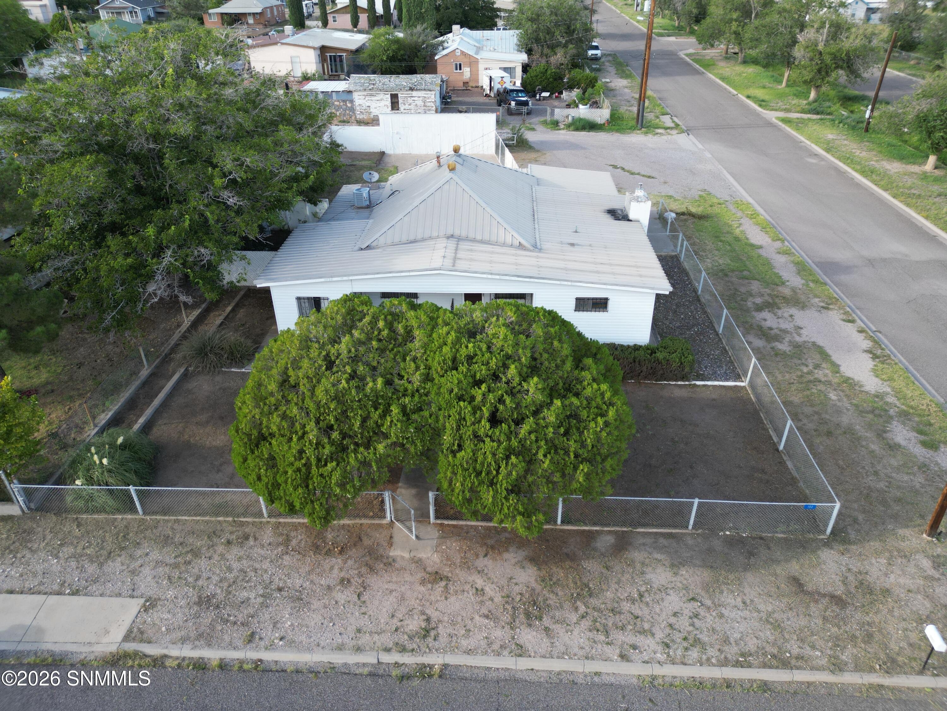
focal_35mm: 24
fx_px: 657
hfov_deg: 71.6
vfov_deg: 56.8
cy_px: 356
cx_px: 474
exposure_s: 1/500
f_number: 1.7
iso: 130
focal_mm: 6.72
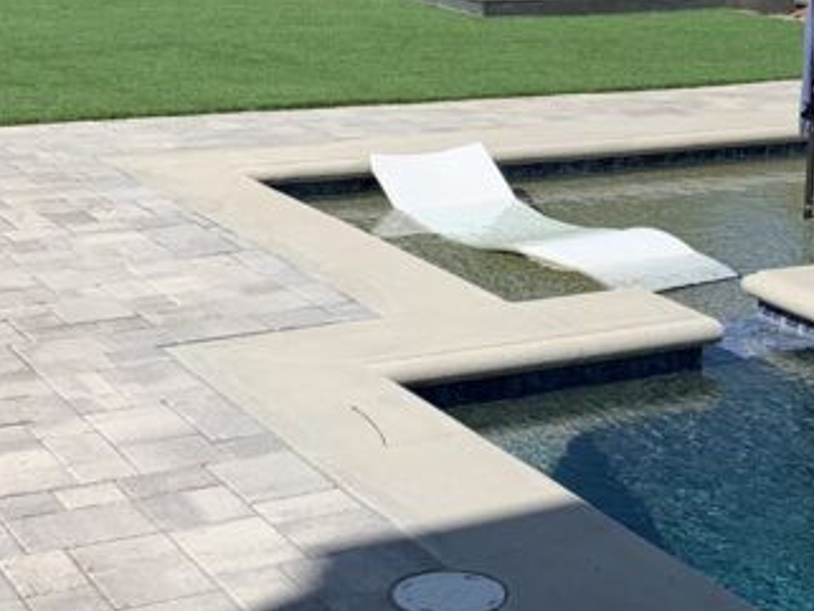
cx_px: 624
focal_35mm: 83
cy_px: 48
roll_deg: -1.3
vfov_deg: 17.5
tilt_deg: -6.4
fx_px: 1952
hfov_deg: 23.3
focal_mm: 4.25
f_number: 1.8
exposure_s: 1/2481
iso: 25
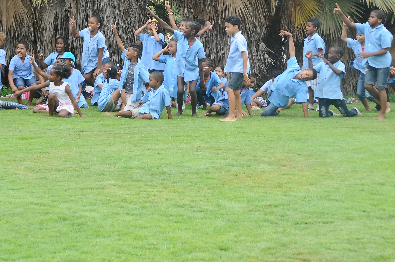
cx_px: 128
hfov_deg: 17.2
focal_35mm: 119
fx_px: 1304
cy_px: 59
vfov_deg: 11.5
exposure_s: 1/250
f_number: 6.3
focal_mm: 50
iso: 200
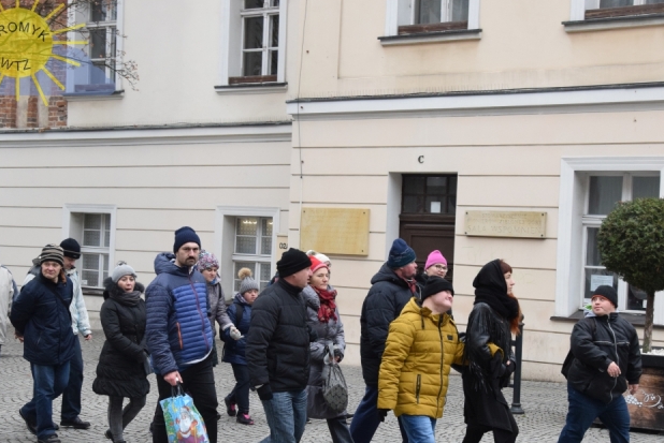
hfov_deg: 30.5
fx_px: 1218
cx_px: 370
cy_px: 257
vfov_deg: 20.6
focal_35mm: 66
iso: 1600
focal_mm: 34
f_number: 8
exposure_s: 1/250
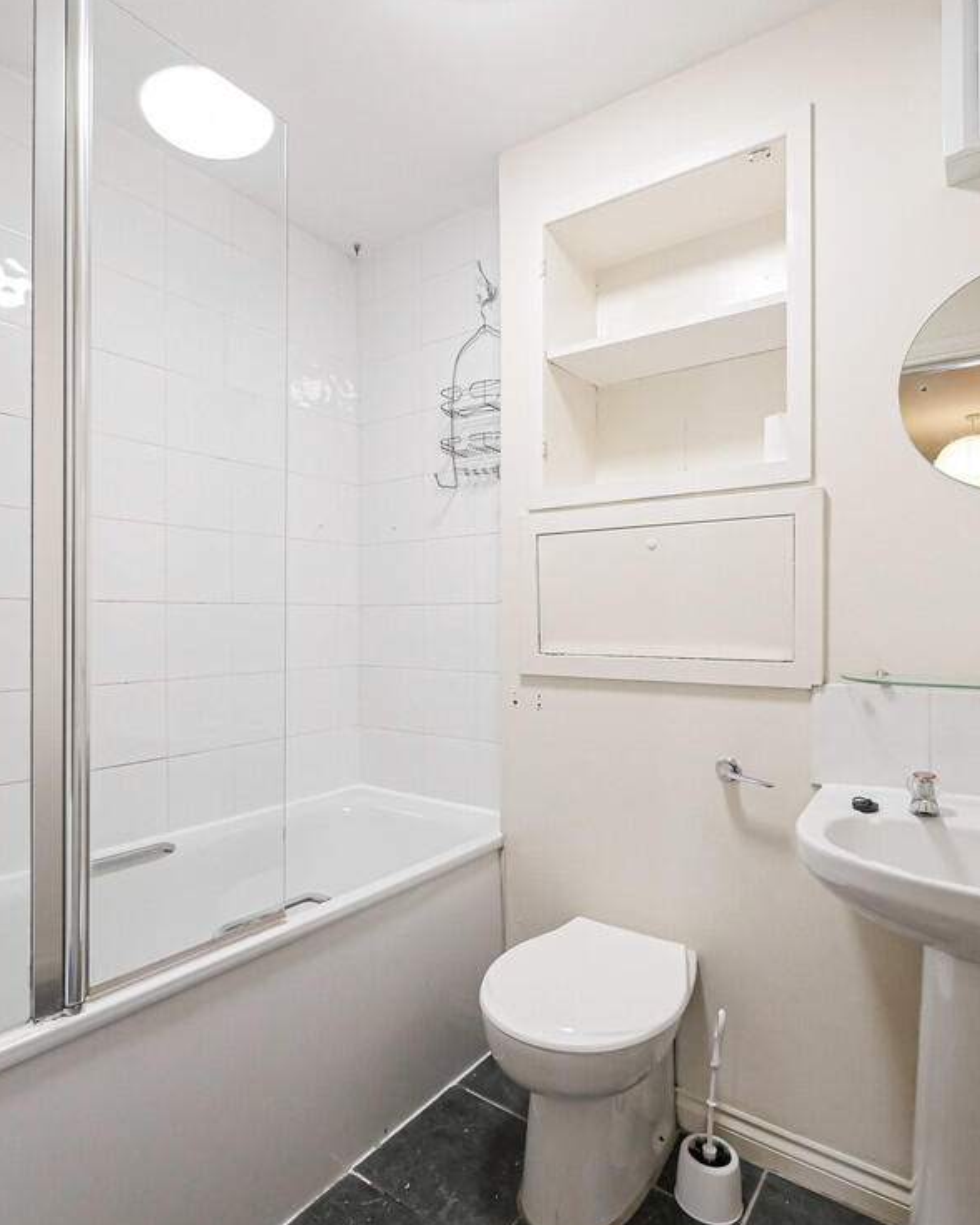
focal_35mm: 19
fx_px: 689
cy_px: 631
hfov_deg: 70.8
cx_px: 463
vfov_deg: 83.3
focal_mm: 7
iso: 1600
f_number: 4
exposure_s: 1/60
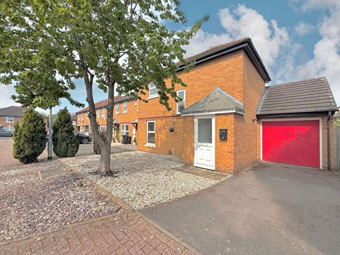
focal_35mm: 14
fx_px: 138
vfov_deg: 85.7
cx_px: 170
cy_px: 128
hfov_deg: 102.1
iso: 50
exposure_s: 1/1368
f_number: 2.2
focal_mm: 2.22
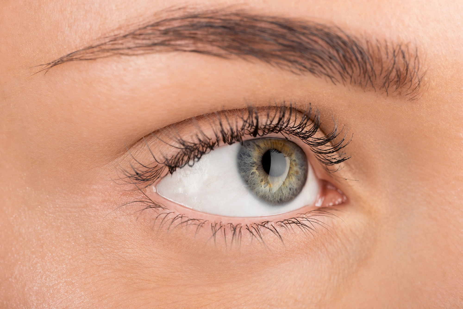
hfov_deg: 19.4
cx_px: 232
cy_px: 154
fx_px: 1351
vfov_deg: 13.1
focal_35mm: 105
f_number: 16
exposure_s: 1/200
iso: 100
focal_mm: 105
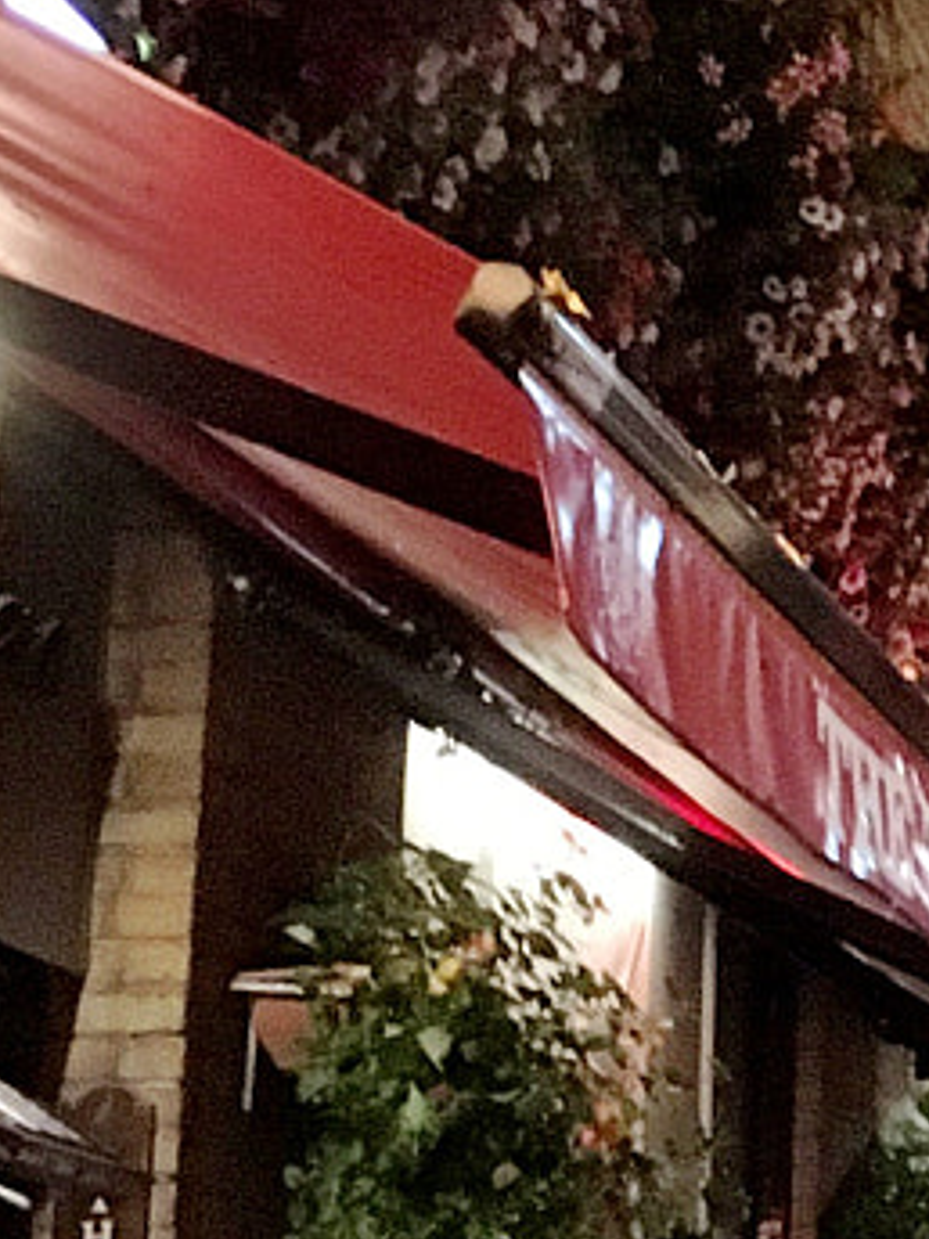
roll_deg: -0.3
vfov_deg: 14.5
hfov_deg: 10.2
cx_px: 1768
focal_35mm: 135
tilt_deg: +8.2
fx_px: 4831
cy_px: 990
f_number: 2.2
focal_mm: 4.15
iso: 250
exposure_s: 1/17
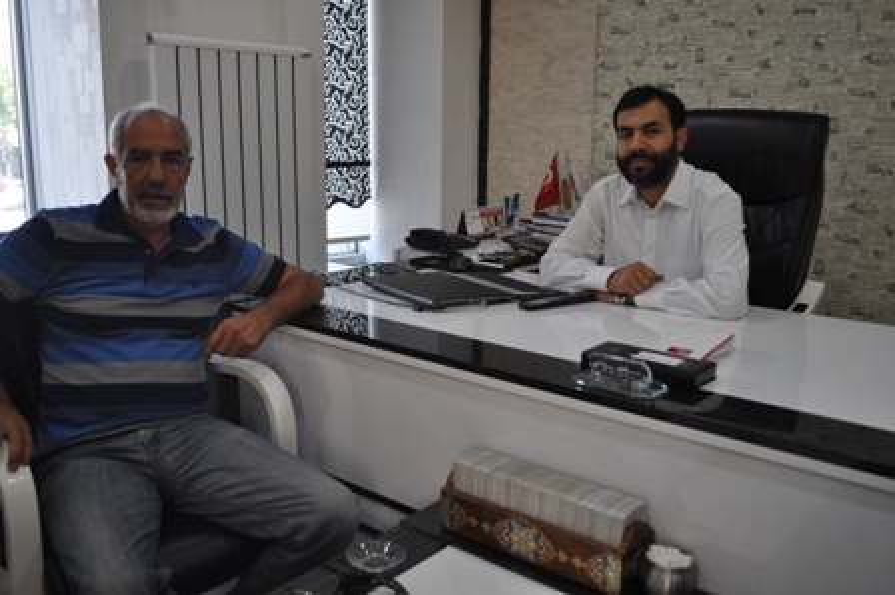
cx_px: 448
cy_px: 298
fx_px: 820
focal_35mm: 33
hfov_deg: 57.3
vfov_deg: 39.9
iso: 450
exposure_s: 1/60
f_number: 4
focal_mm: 22
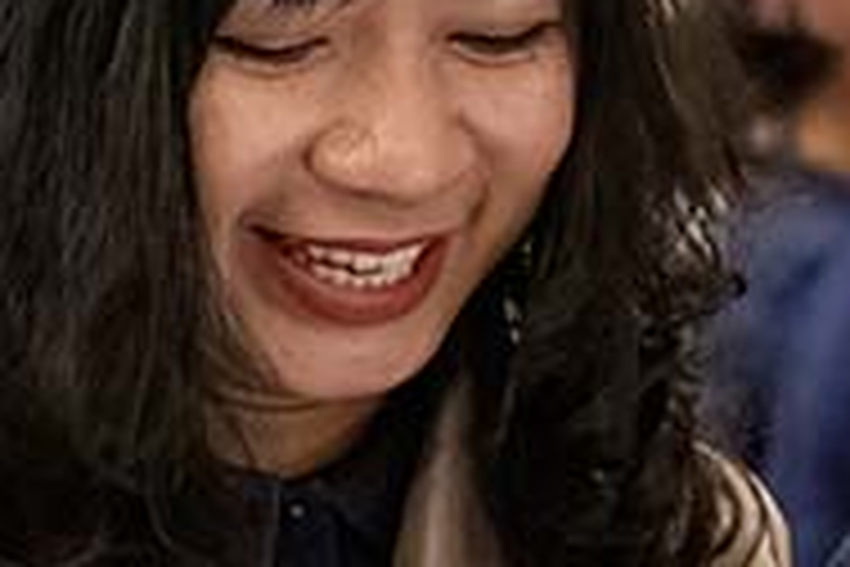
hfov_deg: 8.2
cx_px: 962
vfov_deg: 5.5
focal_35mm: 249
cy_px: 315
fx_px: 5879
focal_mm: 49
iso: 11400
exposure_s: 1/200
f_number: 3.5
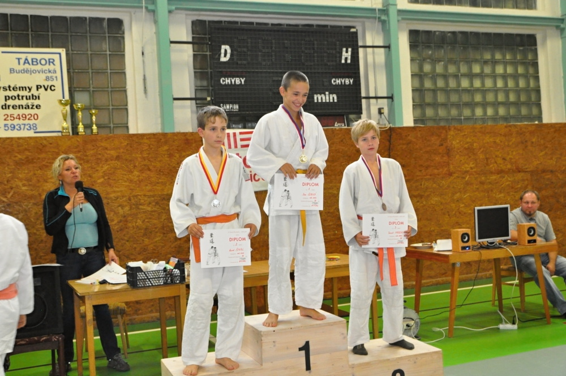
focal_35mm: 42
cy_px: 188
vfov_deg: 31.8
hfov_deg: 46.5
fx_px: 659
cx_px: 283
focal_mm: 28
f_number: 5.6
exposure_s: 1/80
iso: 3200
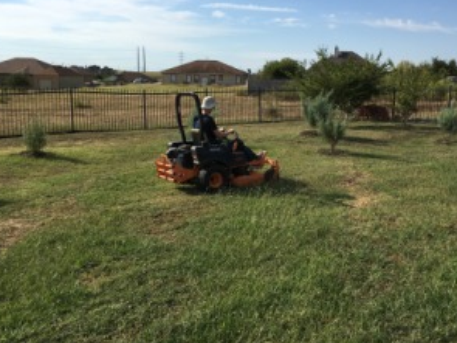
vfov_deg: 39.5
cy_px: 138
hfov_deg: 51.4
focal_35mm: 36
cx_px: 235
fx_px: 475
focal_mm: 4.15
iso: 25
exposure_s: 1/1876
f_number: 2.2
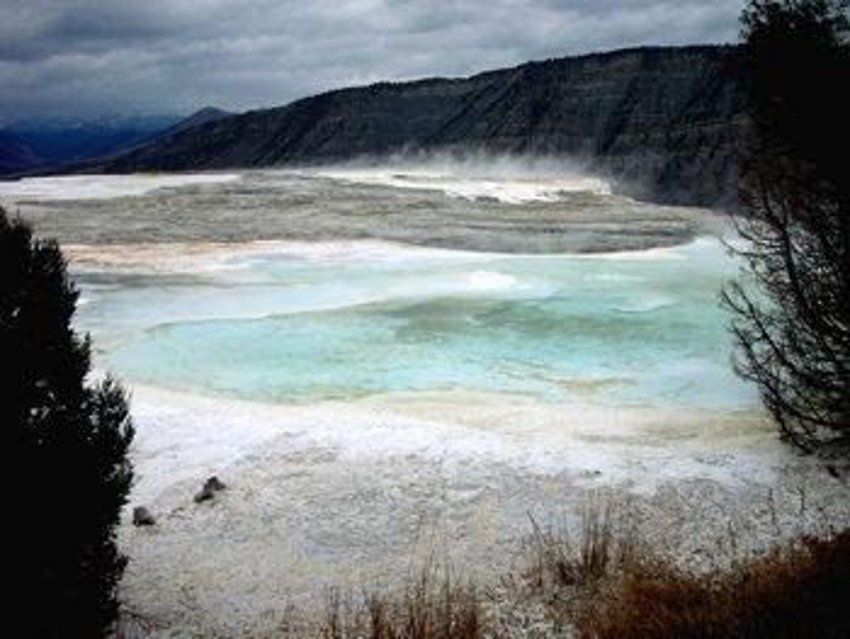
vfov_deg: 34.4
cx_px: 425
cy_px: 320
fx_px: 1032
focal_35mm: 42
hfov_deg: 44.8
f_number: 7.1
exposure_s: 1/250
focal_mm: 6.9
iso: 80
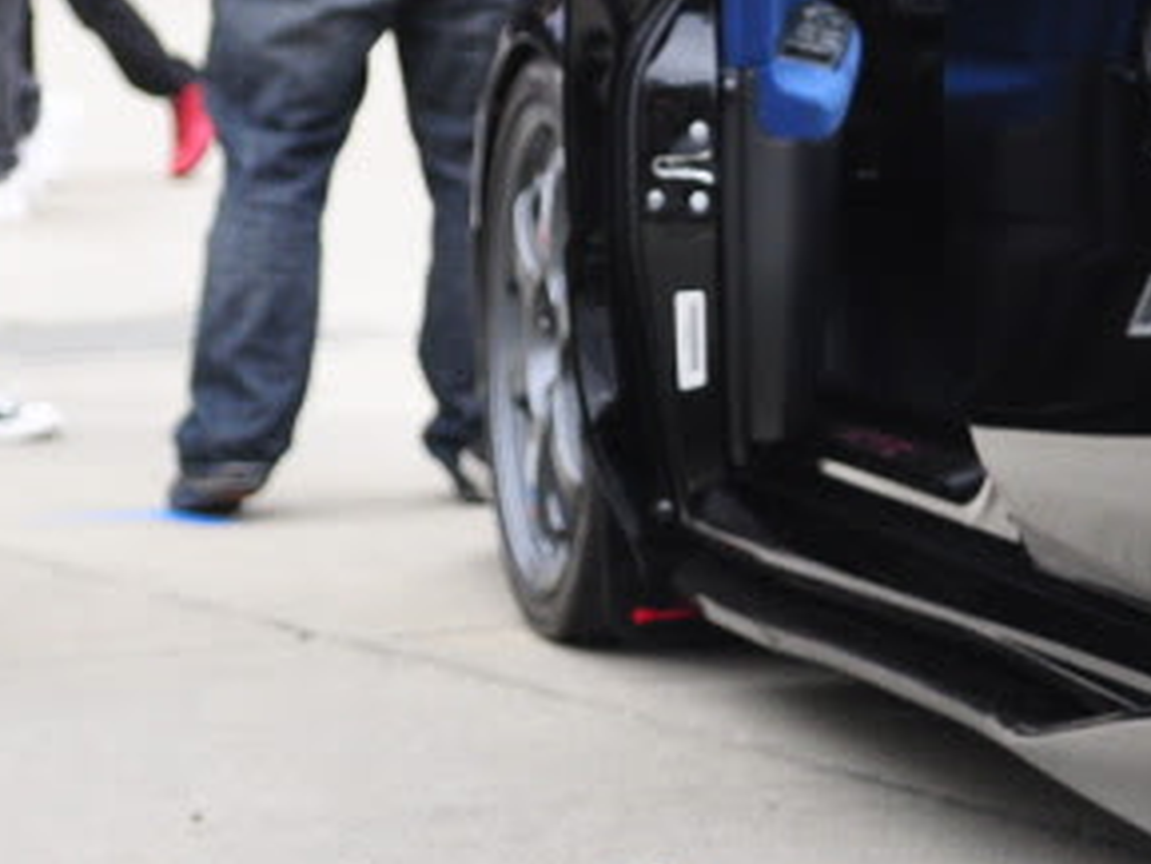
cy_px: 418
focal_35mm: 143
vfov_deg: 10.4
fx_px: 4757
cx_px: 339
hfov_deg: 13.8
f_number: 2.8
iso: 500
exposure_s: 1/1600
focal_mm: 28
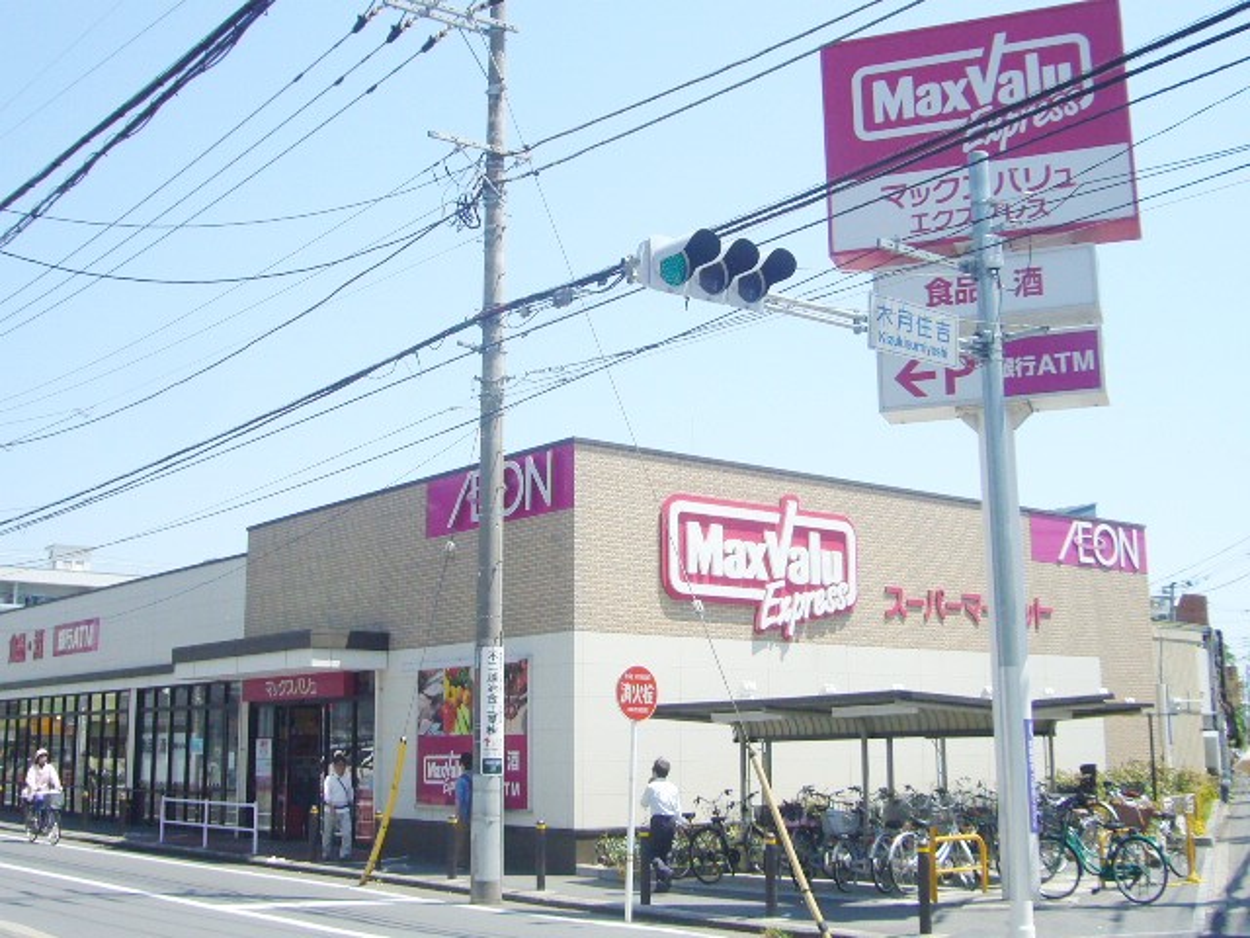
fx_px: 1481
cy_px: 469
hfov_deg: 45.8
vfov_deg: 35.1
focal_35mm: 41
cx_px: 625
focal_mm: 4.9
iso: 80
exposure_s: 1/250
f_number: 5.6
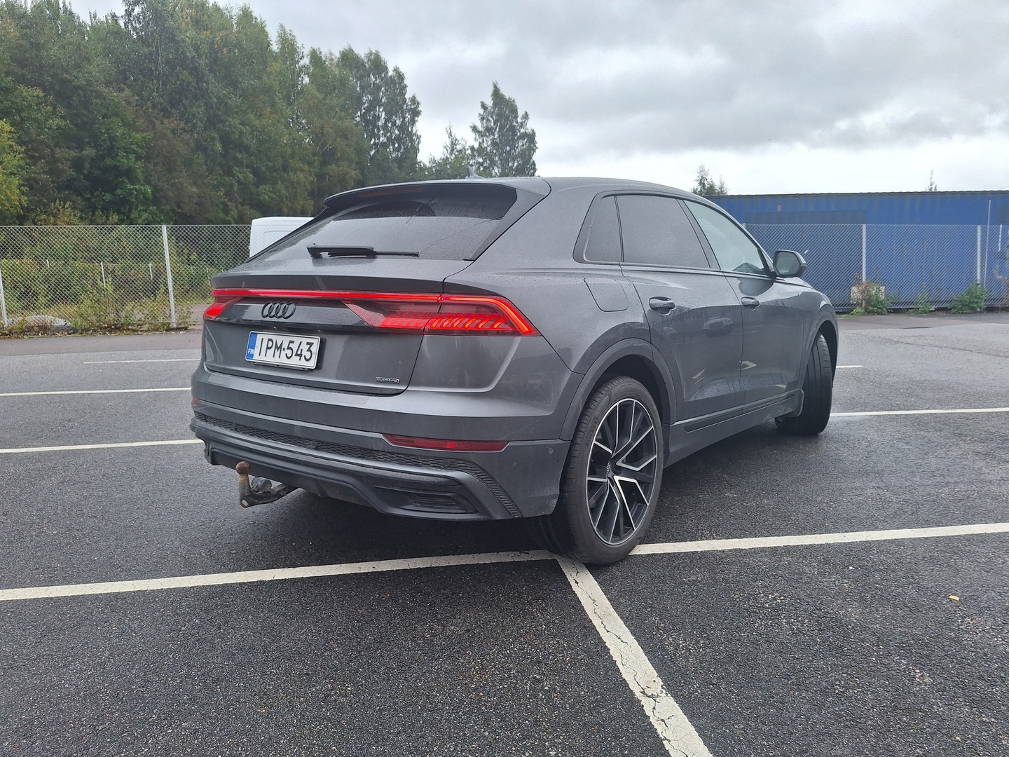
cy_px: 378
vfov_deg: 58.9
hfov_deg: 73.9
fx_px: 670
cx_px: 504
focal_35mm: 23
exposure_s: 1/337
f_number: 1.8
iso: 40
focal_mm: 5.54
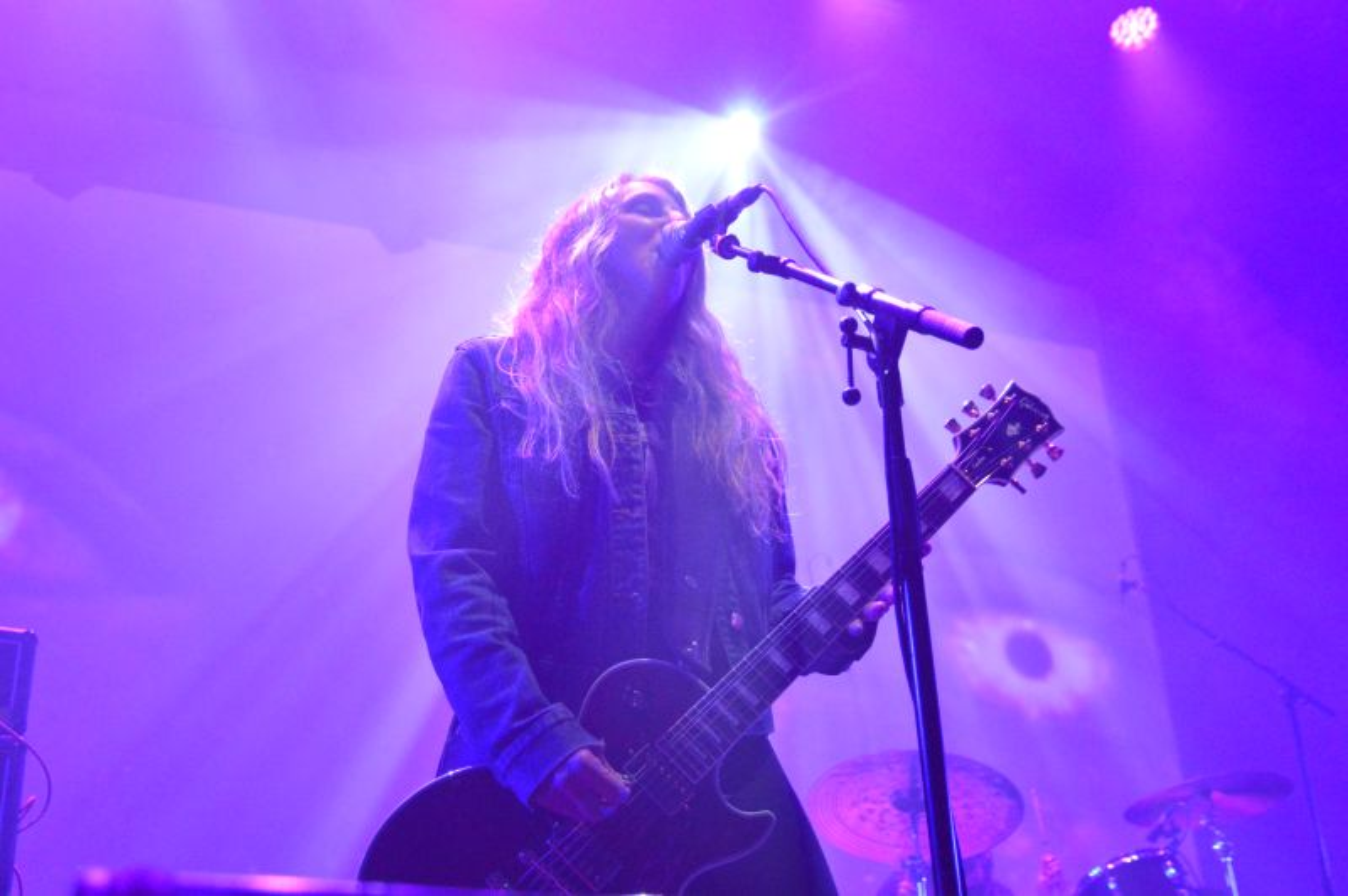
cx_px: 674
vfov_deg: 28.0
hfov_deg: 41.1
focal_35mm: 48
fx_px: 1796
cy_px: 448
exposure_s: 1/500
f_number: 3.8
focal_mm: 32
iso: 6400
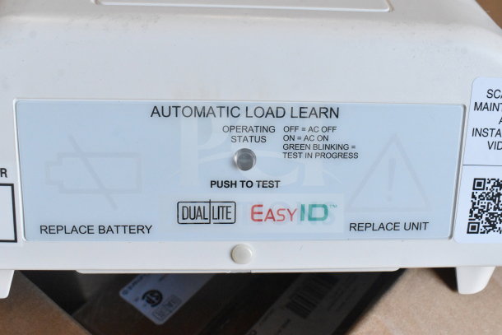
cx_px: 251
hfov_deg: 46.4
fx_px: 586
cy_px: 168
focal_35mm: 42
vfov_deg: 31.9
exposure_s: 1/400
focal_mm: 28
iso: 6400
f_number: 10
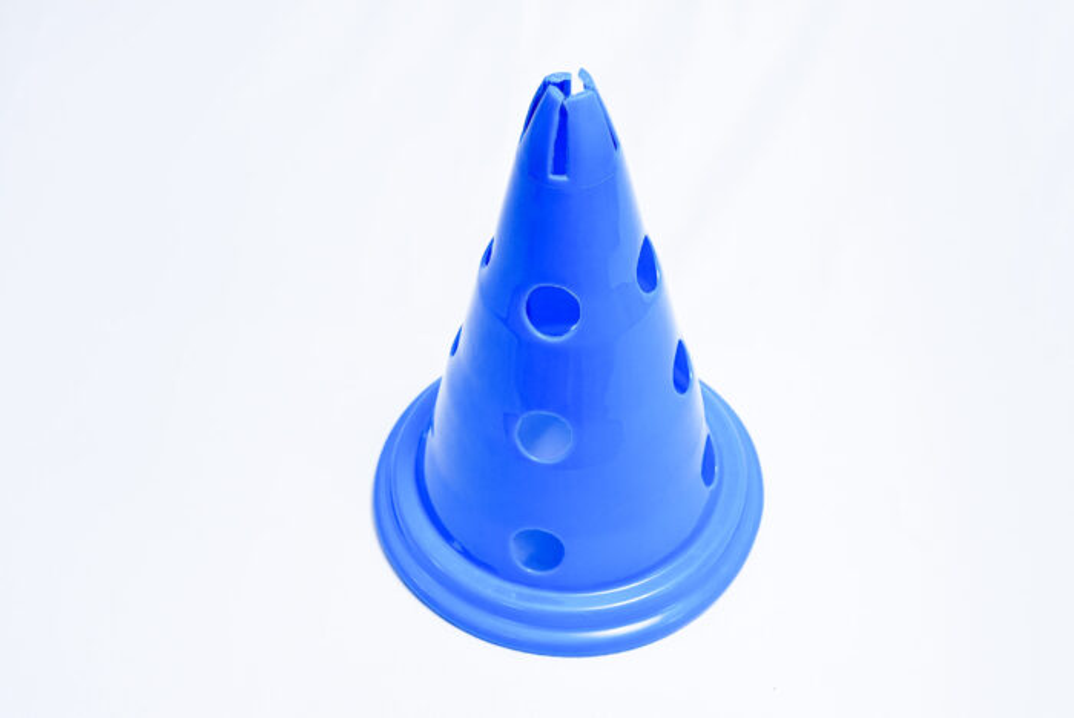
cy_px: 359
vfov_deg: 25.1
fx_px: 1612
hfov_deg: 36.8
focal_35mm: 54
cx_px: 537
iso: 3200
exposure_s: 1/160
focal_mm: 54
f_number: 8
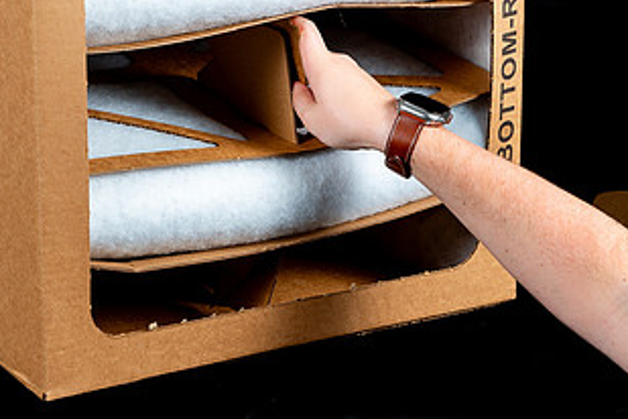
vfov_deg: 11.2
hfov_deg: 16.7
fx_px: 2128
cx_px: 152
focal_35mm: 122
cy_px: 42
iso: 160
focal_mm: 65
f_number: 8
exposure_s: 1/125
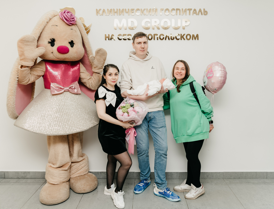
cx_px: 142
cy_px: 102
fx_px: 222
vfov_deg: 50.4
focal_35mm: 28
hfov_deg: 63.4
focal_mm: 24
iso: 160
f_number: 4
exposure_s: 1/160
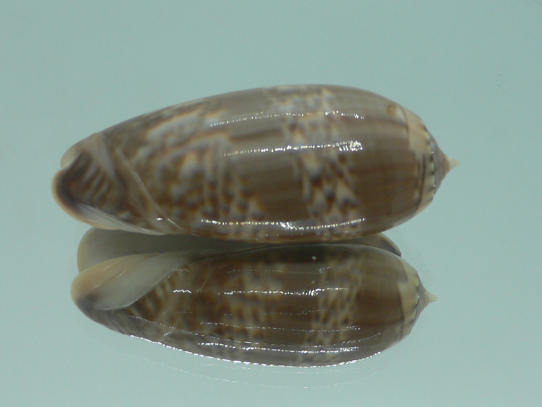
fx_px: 705
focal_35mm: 45
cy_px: 241
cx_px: 255
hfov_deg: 42.1
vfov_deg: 32.1
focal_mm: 4.6
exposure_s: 1/60
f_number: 2.8
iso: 100
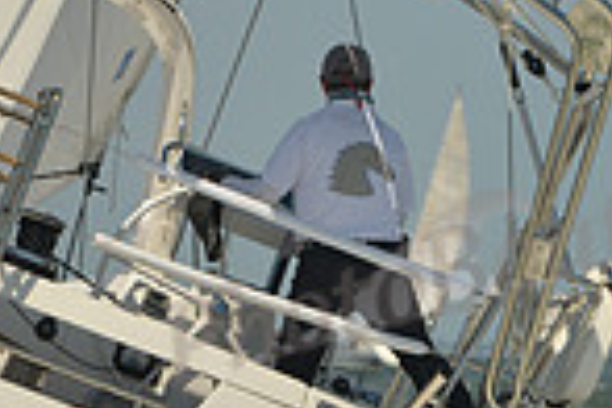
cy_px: 119
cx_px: -50
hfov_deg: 3.2
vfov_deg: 2.1
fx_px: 11100
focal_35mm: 653
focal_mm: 165
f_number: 9
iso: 280
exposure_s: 1/1000
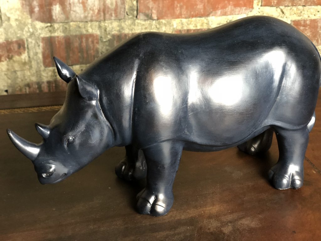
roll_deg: +1.2
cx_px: 160
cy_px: 120
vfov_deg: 28.0
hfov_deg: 36.8
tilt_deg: -24.6
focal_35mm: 52
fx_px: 482
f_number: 2.4
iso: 160
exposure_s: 1/17
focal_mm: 6
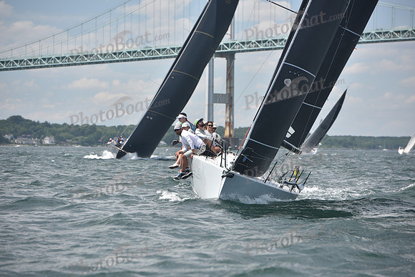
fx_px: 2306
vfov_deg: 6.9
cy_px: 138
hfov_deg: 10.3
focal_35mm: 200
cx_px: 208
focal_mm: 200
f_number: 5.6
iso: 320
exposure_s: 1/800
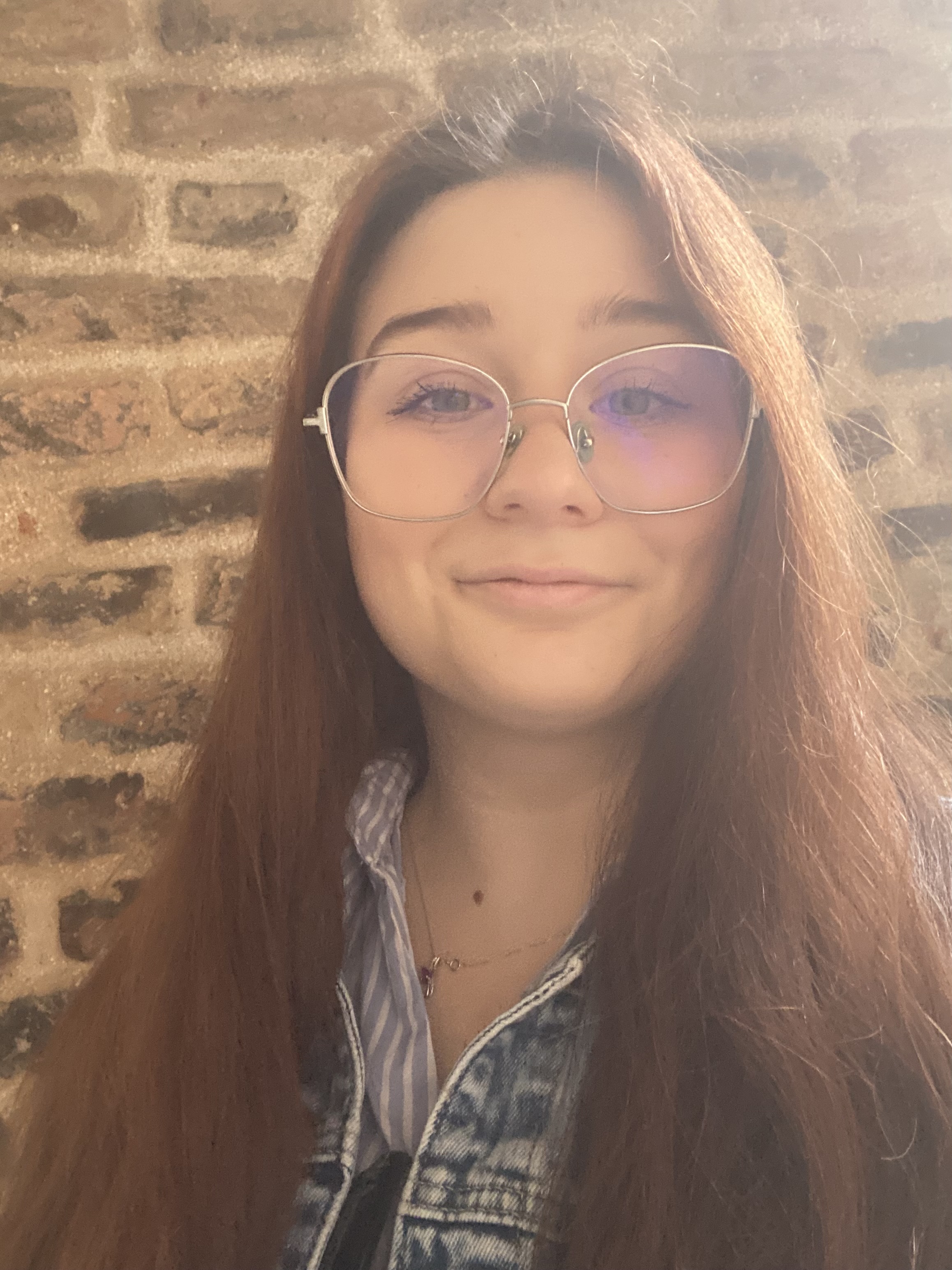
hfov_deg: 46.8
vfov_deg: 60.0
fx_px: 1100
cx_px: 476
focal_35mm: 30
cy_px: 635
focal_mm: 2.71
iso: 400
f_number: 2.2
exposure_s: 1/58
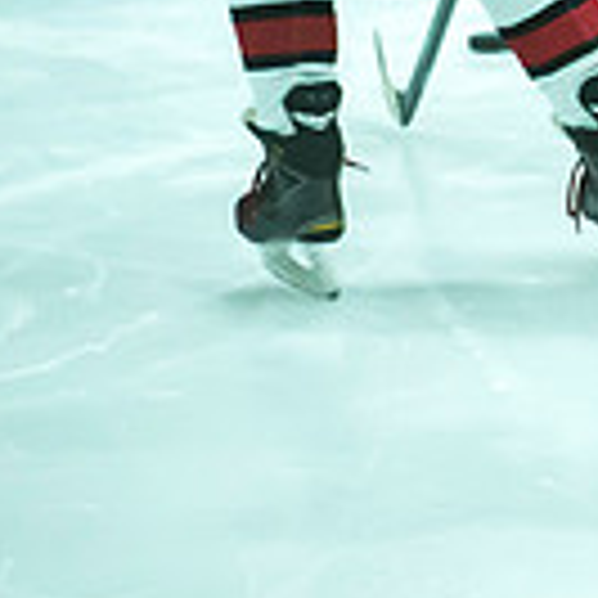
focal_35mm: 518
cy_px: -101
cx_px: 1066
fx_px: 10124
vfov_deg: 3.4
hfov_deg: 3.4
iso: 6400
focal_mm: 140
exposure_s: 1/1000
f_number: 5.6
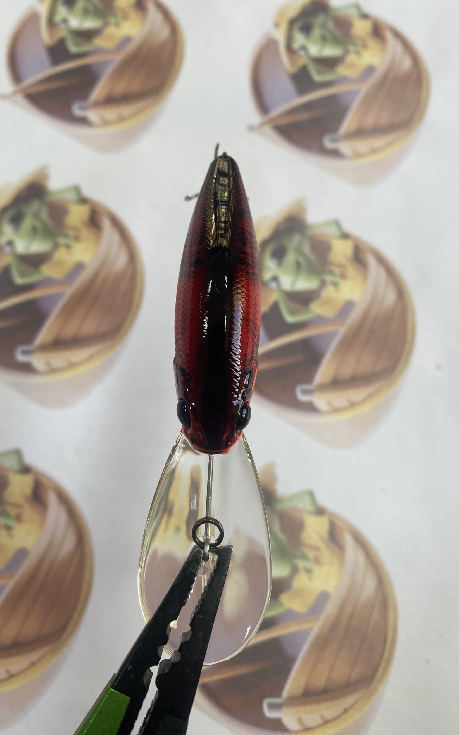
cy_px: 365
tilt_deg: -77.8
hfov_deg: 46.0
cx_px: 213
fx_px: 541
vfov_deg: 68.4
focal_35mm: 27
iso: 80
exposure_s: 1/120
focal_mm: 4.25
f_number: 1.8
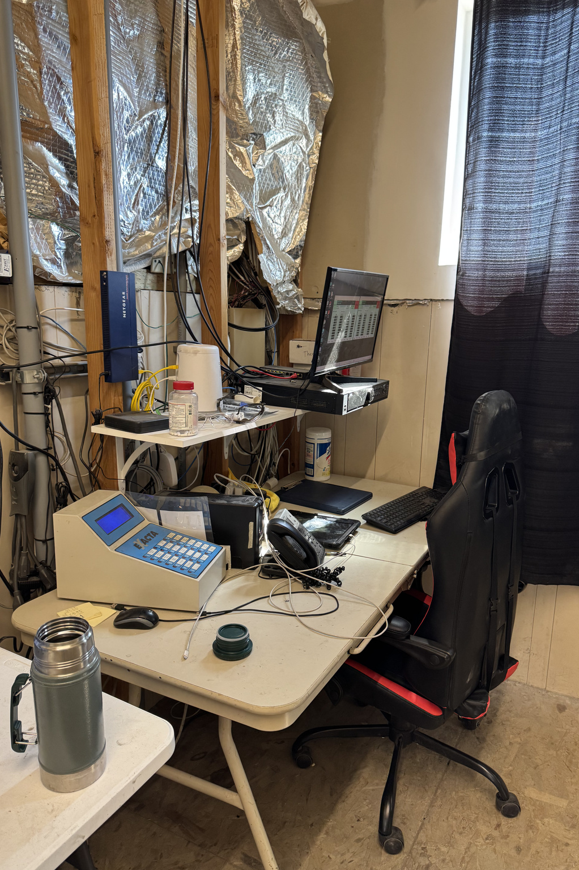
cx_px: 300
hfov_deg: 51.3
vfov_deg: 71.5
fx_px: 603
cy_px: 435
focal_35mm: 25
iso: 200
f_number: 1.78
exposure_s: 1/120
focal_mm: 6.76
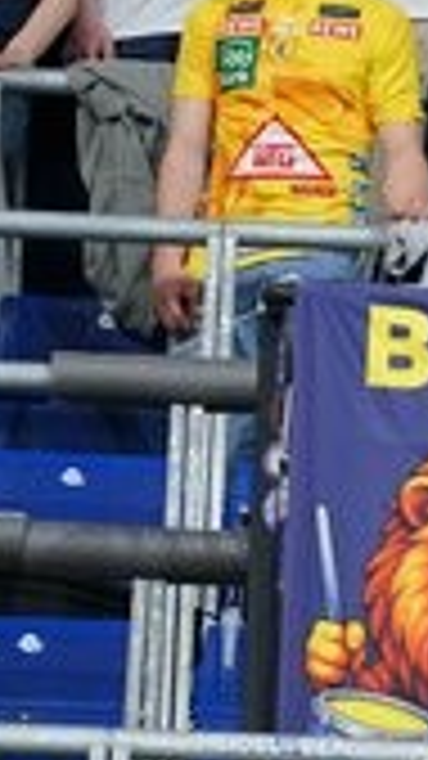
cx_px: 897
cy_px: 72
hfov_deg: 2.7
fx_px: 8882
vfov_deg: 4.9
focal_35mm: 440
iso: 4000
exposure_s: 1/500
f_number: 2.8
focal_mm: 118
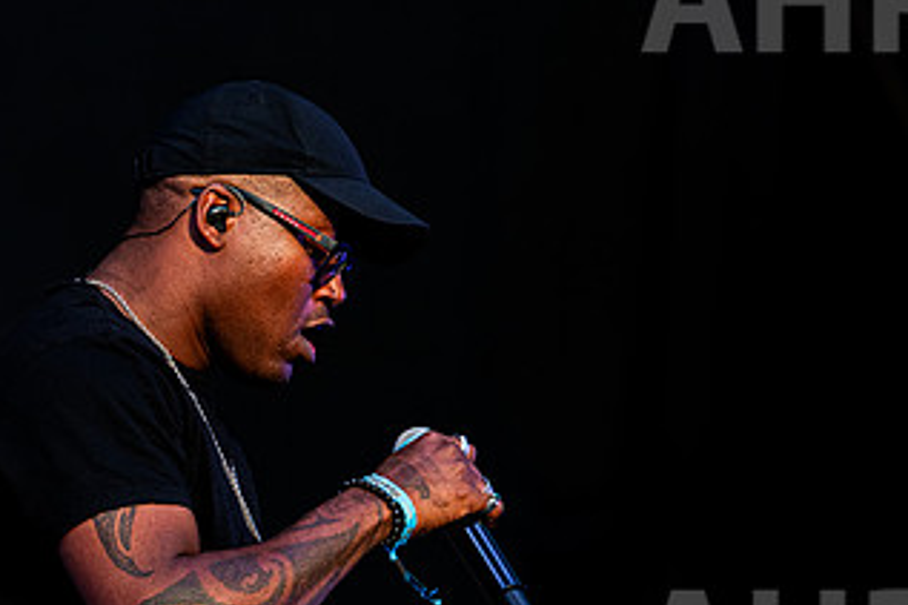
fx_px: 7386
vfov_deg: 4.7
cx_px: 252
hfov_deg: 7.0
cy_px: 337
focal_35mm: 293
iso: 400
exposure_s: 1/1000
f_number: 4.5
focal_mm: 160
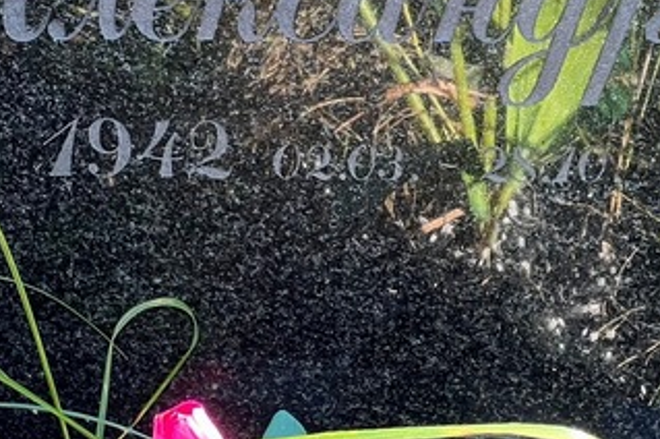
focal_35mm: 201
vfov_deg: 6.8
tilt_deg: -38.3
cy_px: -130
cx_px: 455
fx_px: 3681
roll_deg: -0.6
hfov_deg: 10.2
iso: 80
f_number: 2.8
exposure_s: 1/99
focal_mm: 9
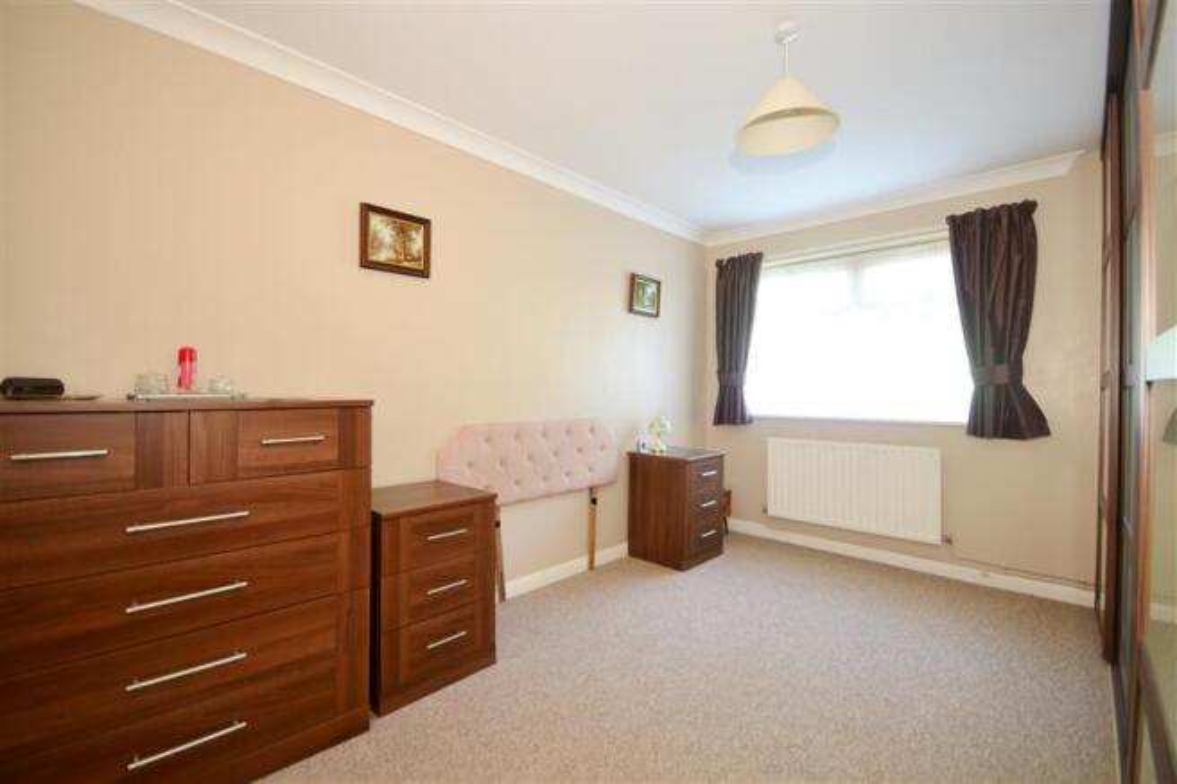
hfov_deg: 100.4
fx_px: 490
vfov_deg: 77.3
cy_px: 392
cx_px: 588
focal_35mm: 15
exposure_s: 1/6
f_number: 5
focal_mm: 10
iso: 200
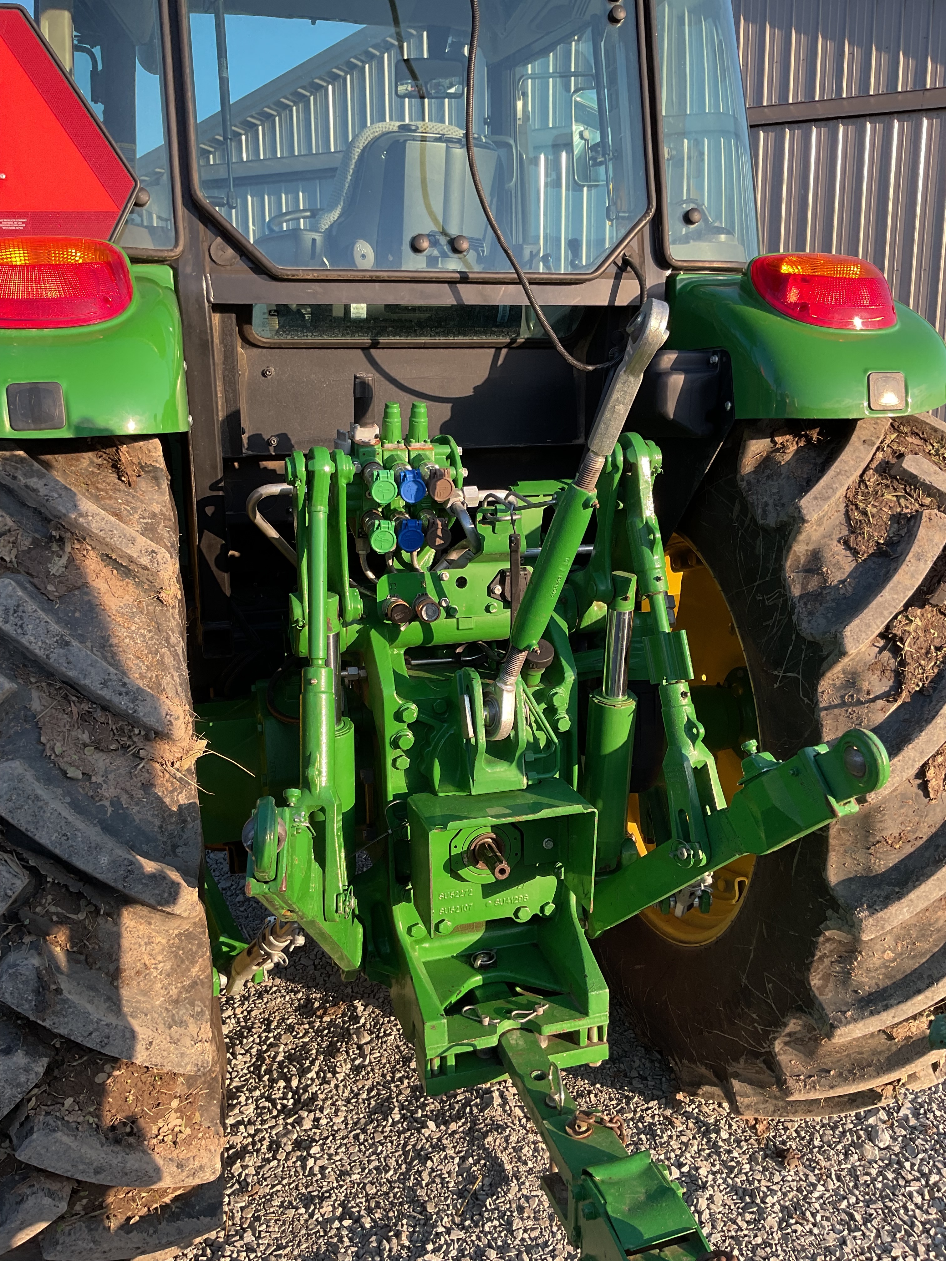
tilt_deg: -10.9
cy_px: 630
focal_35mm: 29
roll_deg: +0.1
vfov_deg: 61.7
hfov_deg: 48.2
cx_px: 473
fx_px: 1057
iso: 16
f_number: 1.8
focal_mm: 3
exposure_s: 1/284
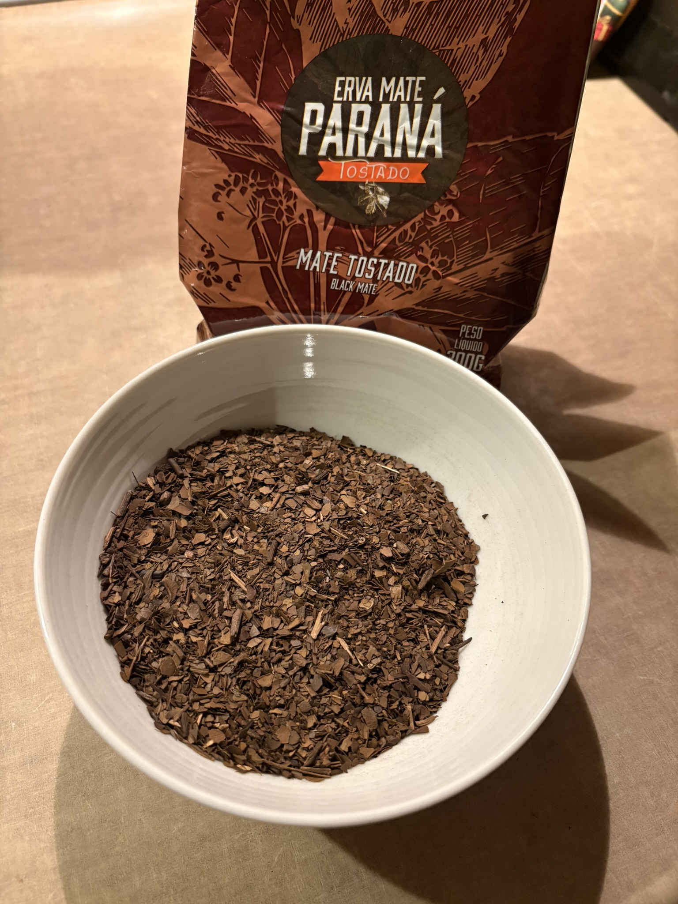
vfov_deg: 67.3
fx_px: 679
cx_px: 339
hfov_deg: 53.1
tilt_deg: -54.8
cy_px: 452
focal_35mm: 26
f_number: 1.6
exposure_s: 1/33
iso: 400
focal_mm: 5.96
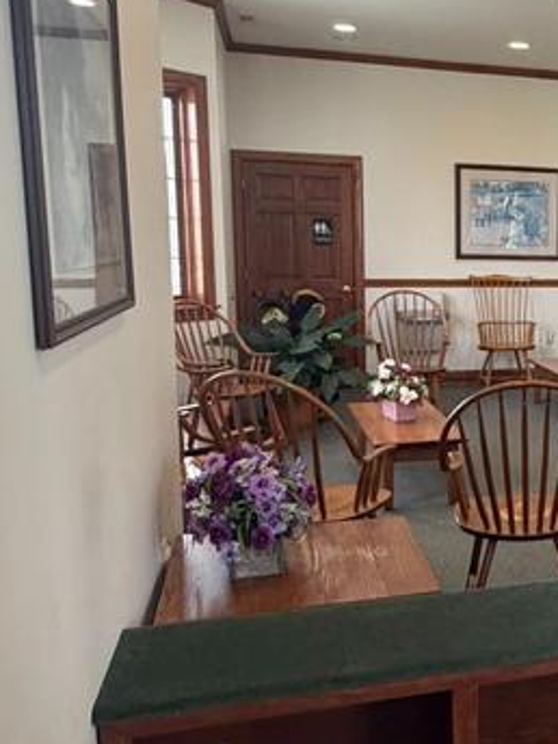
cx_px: 647
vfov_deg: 42.9
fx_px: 946
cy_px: 378
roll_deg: -0.7
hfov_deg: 29.0
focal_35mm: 44
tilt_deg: -7.2
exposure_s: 1/120
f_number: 2.2
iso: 250
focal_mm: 2.22
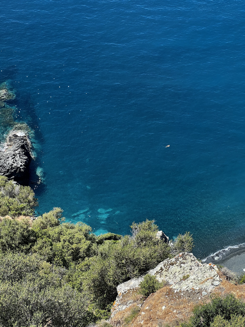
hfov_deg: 19.1
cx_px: 122
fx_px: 727
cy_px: 164
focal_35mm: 77
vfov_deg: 25.3
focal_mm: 9
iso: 32
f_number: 2.8
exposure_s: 1/219
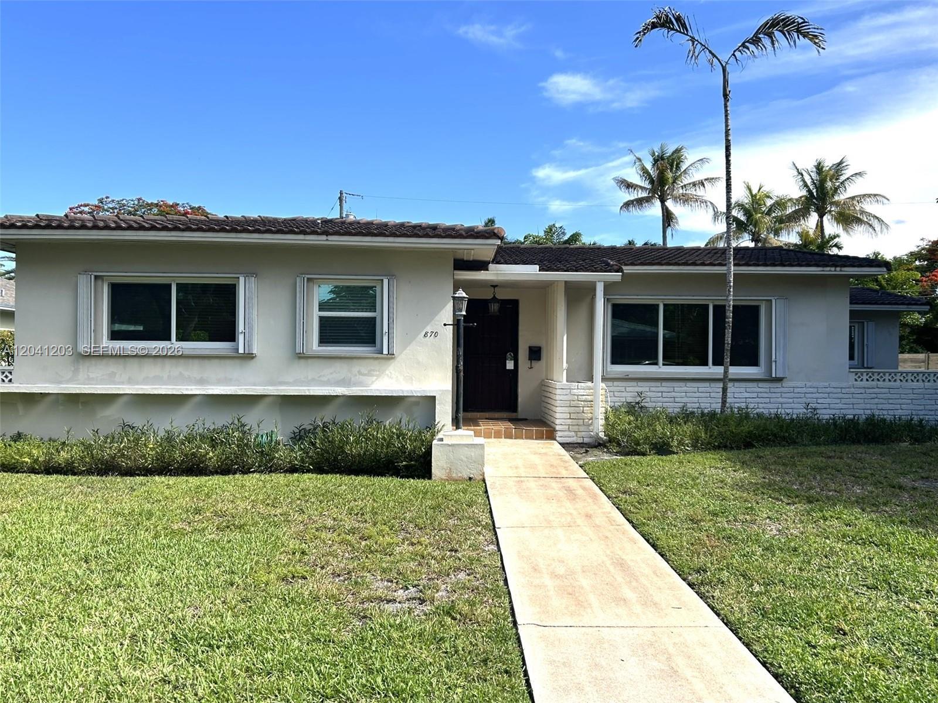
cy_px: 352
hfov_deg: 67.3
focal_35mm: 26
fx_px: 705
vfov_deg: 53.1
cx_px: 469
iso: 50
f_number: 1.5
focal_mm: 5.7
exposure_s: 1/2165
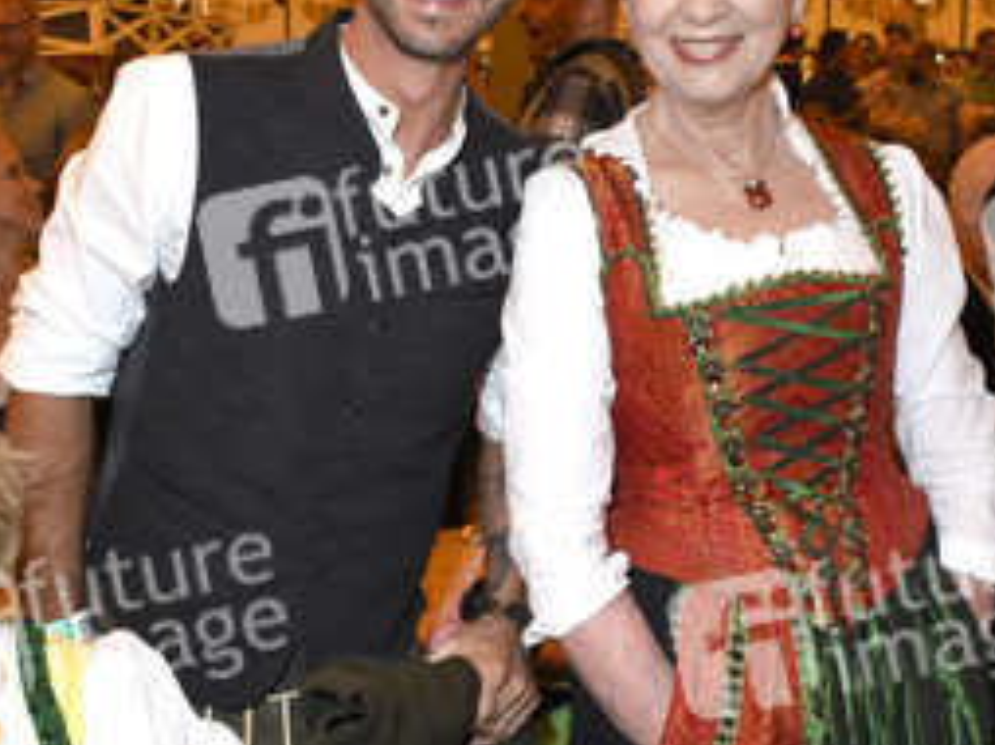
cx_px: 513
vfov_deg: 29.0
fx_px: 1436
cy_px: 431
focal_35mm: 50
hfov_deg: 38.2
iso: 1000
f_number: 6.3
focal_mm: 22
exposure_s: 1/100
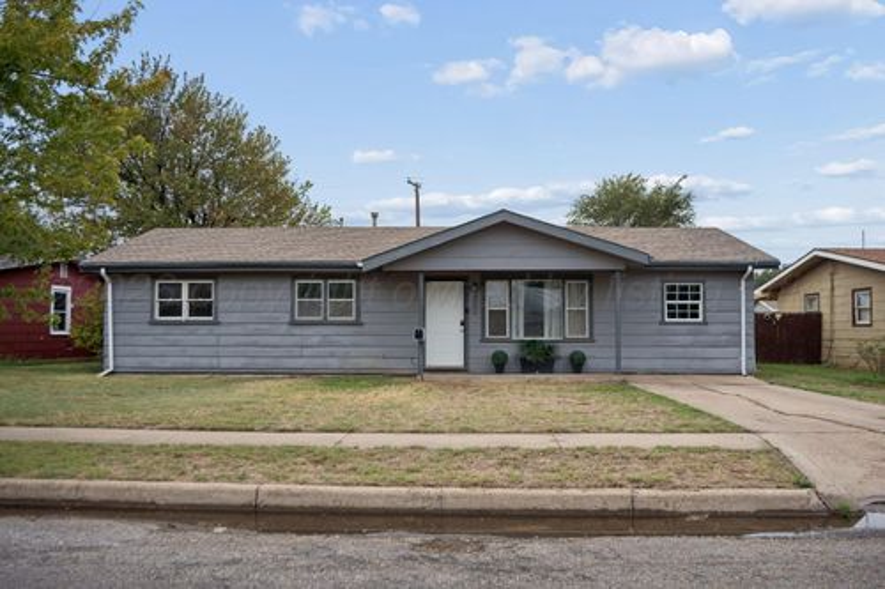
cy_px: 294
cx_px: 442
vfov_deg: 44.9
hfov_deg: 63.7
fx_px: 713
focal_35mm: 29
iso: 250
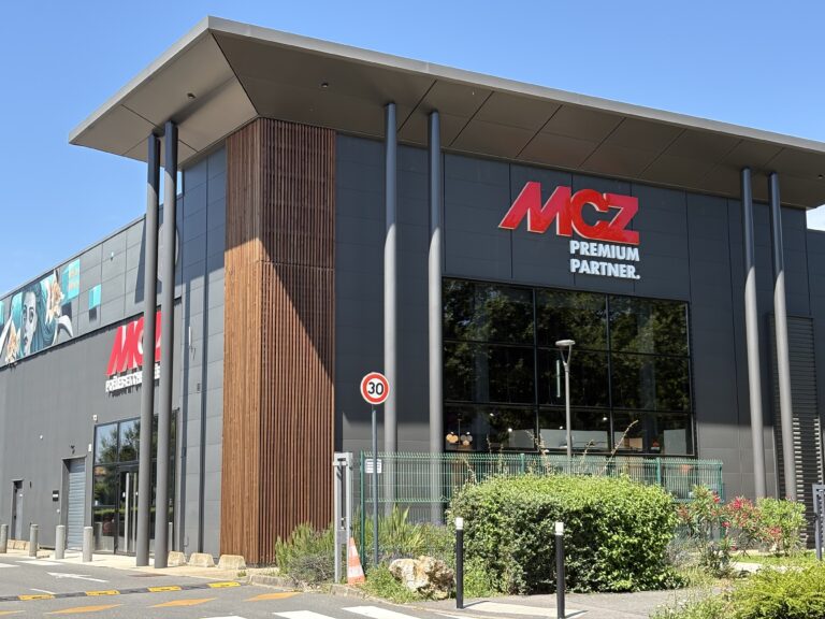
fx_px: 1239
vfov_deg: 28.0
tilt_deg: +9.2
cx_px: 412
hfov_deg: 36.8
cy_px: 310
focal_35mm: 52
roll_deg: +1.1
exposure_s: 1/1156
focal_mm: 5.96
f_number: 1.6
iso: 40
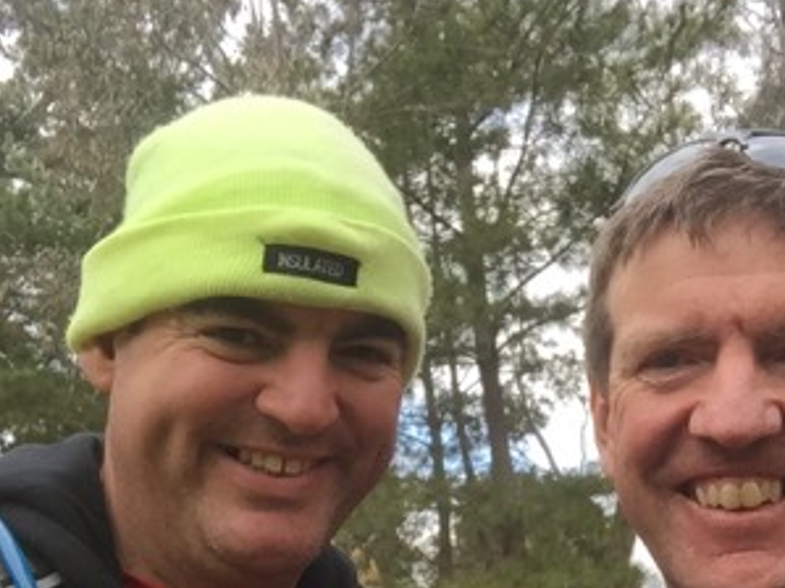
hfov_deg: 35.5
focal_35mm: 54
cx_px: 428
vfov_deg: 26.5
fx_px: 1224
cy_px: 472
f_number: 2.2
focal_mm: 2.65
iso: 32
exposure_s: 1/180
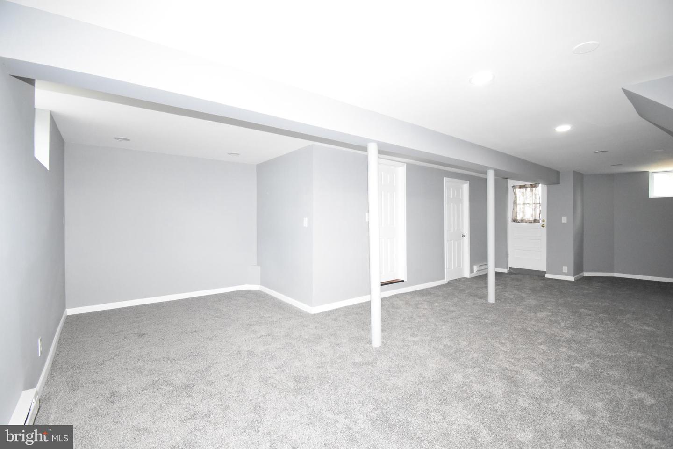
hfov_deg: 100.4
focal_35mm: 15
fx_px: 280
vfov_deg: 77.3
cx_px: 336
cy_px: 224
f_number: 4.5
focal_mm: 10
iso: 2800
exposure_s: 1/125
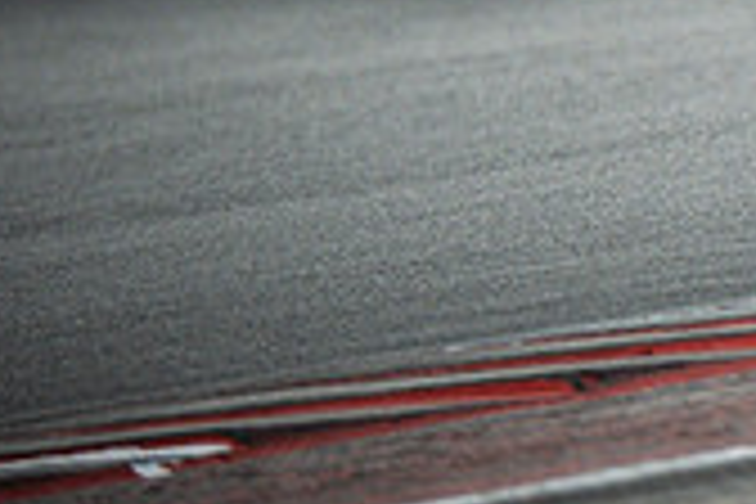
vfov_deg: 0.7
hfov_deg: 1.0
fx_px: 43467
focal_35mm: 2070
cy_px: -205
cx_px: 1274
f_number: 5.6
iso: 1600
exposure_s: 1/1600
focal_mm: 400
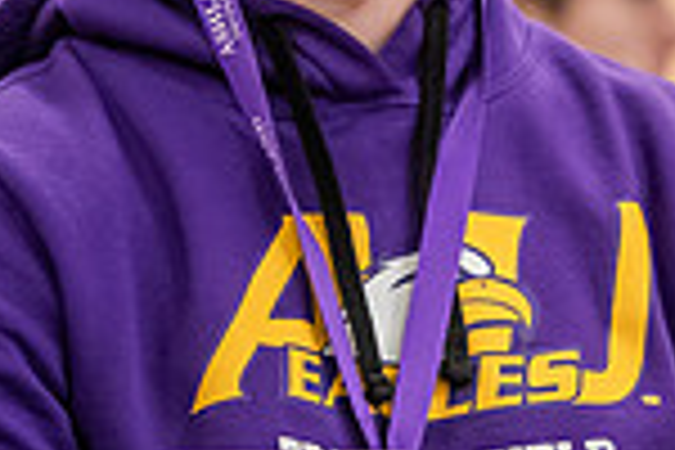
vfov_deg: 2.9
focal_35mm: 472
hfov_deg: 4.4
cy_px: -34
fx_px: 8849
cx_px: 270
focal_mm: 122
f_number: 3.2
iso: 3200
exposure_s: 1/200
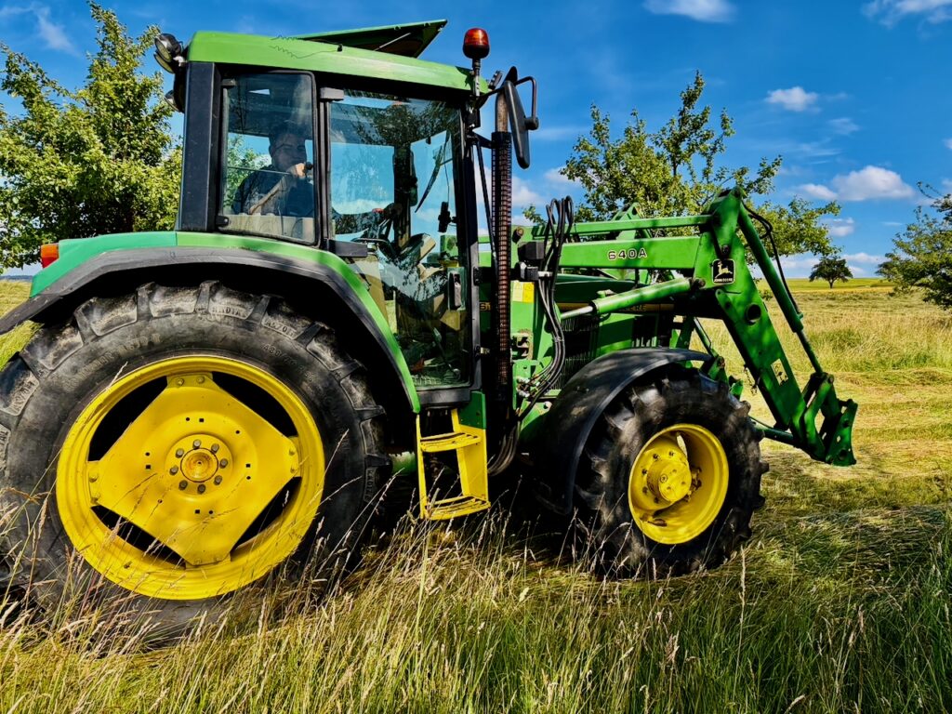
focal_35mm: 26
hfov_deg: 67.3
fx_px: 715
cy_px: 357
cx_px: 476
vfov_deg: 53.1
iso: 50
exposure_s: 1/1901
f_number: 1.6
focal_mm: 5.96
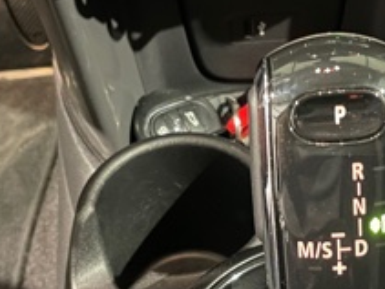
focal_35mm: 79
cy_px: 155
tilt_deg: -48.2
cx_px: 250
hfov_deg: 24.6
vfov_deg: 18.6
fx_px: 878
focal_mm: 4.2
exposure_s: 1/7
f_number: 1.6
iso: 640
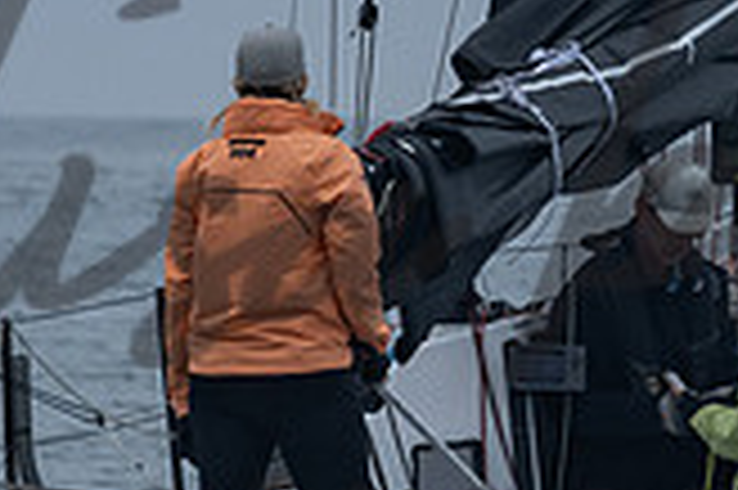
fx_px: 24227
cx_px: 621
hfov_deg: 1.7
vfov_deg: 1.2
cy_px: 199
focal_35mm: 1183
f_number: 6.3
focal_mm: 200
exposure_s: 1/2000
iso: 320
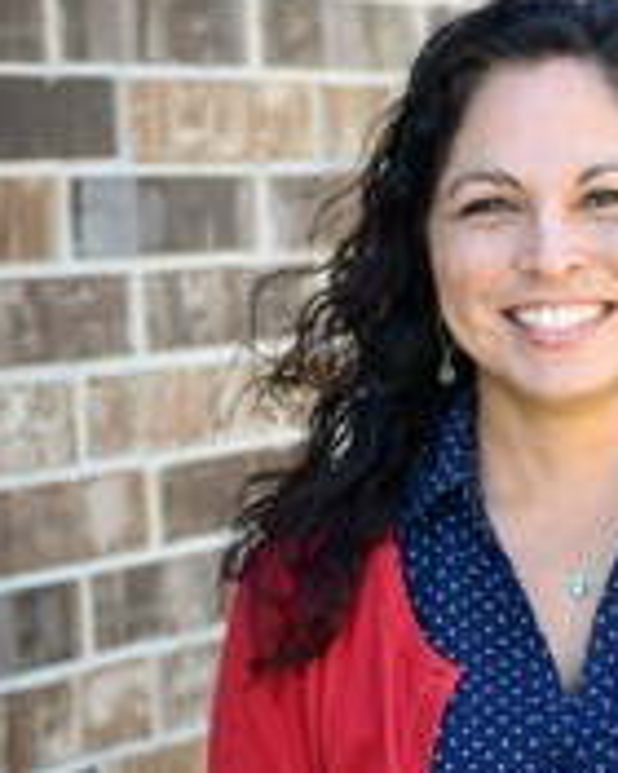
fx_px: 2446
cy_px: 658
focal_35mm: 107
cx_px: 550
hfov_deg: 14.3
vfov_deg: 17.7
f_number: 3.2
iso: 200
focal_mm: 50
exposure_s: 1/500
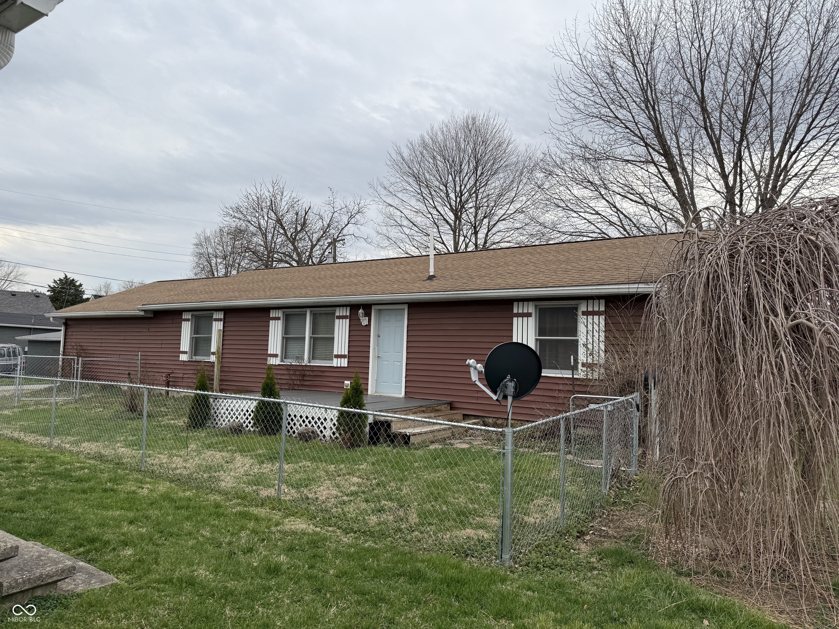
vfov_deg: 56.8
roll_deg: -2.5
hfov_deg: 71.6
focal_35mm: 24
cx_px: 420
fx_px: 582
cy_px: 314
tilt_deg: +6.1
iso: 80
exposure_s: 1/1770
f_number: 1.78
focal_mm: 6.76
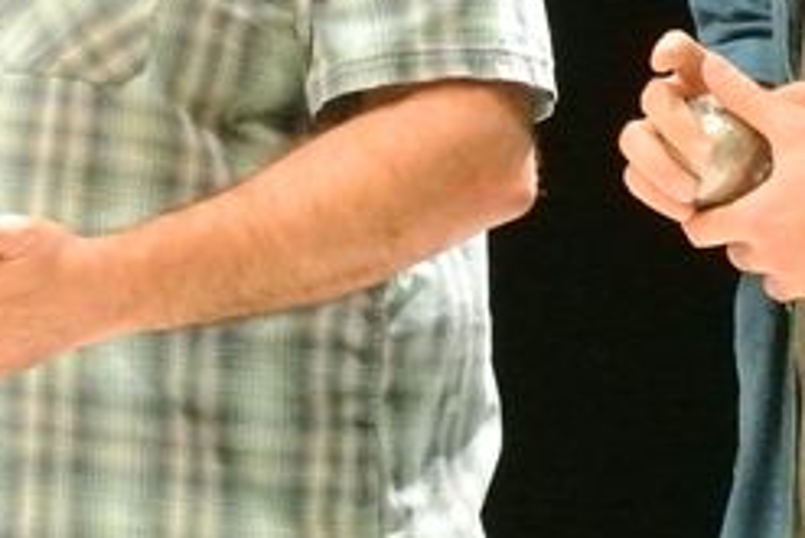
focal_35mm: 499
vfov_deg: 2.8
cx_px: 499
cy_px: -243
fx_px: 11164
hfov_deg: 4.1
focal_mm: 57.2
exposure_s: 1/400
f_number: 4.2
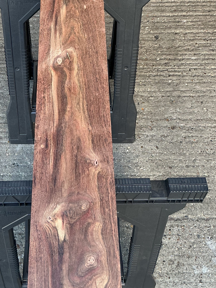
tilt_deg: -62.1
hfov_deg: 31.3
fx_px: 383
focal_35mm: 46
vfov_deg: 41.1
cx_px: 72
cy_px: 120
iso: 64
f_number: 1.8
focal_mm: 3
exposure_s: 1/120
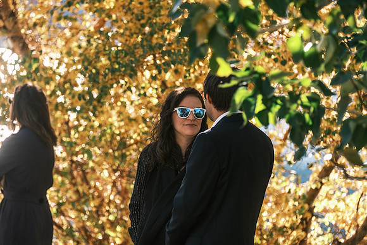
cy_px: 122
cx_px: 184
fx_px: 1693
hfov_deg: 12.4
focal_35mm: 166
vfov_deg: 8.3
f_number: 3.2
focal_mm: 110.6
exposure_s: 1/420
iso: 200
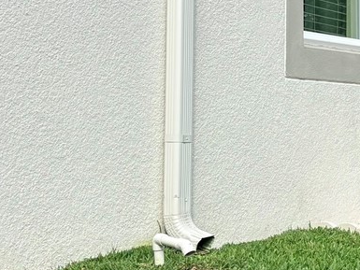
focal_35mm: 108
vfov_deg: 13.7
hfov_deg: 16.9
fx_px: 1124
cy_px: 62
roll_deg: +0.4
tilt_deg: +3.3
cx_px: 502
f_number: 1.6
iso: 50
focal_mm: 5.96
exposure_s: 1/3125
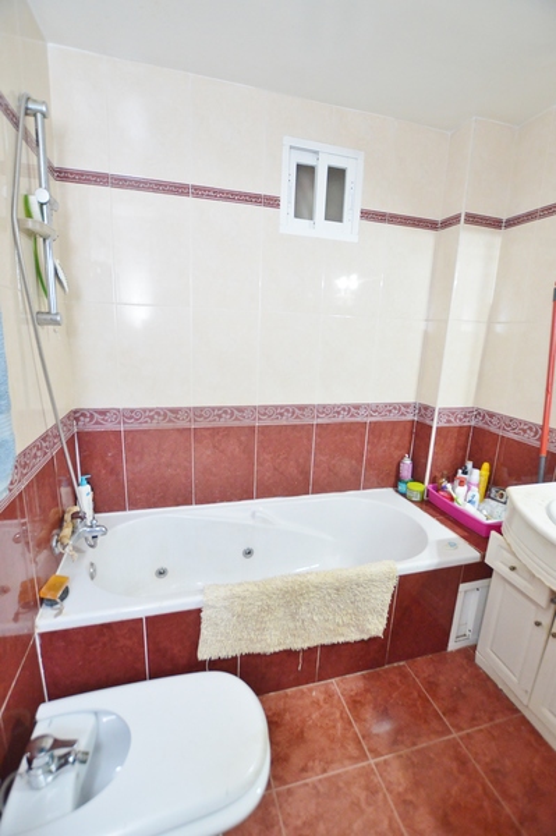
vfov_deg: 100.4
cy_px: 418
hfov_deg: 77.2
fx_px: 348
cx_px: 278
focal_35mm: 15
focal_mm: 10
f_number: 3.5
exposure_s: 1/60
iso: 1400
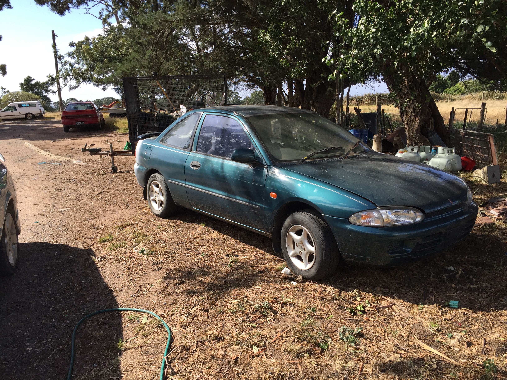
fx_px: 425
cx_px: 254
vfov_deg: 48.2
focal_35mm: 29
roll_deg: +2.0
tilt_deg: -13.5
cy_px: 190
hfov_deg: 61.7
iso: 32
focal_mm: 4.15
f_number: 2.2
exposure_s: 1/964
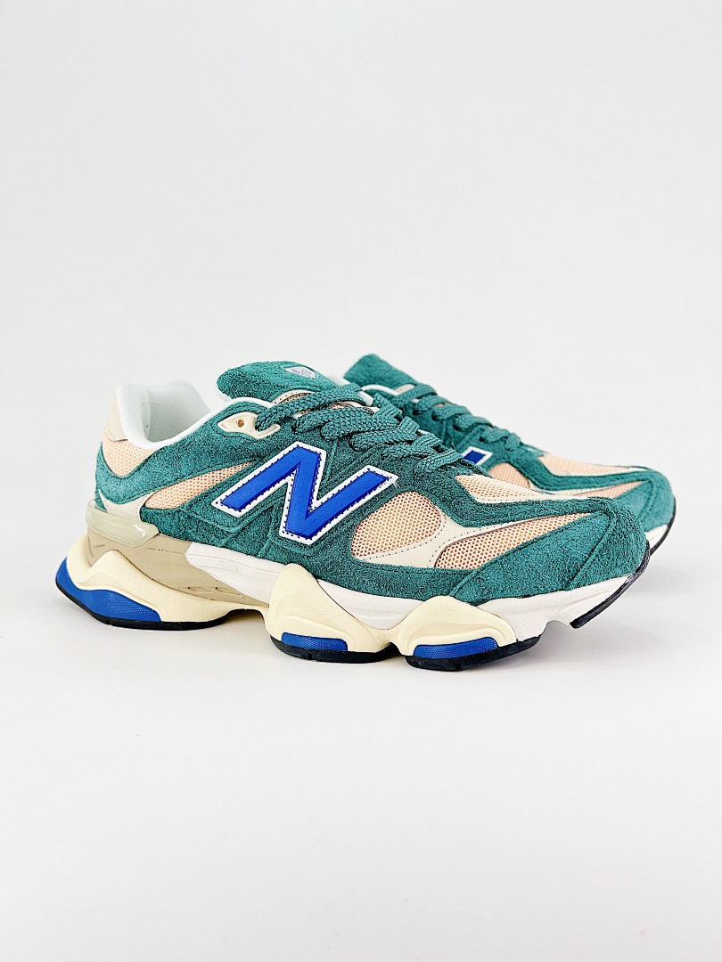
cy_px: 481
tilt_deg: -7.4
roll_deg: +0.7
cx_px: 361
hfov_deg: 53.1
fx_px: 723
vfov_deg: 67.3
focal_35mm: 26
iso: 50
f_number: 1.5
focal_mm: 5.7
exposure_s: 1/1000
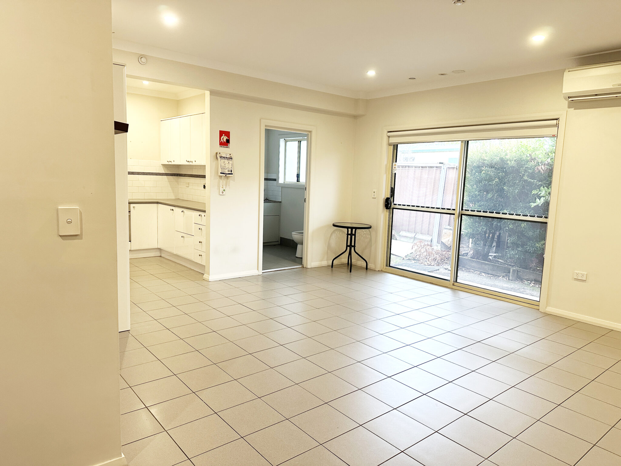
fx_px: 431
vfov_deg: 56.8
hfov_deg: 71.6
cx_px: 310
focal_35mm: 24
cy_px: 233
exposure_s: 1/100
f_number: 1.78
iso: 160
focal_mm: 6.86
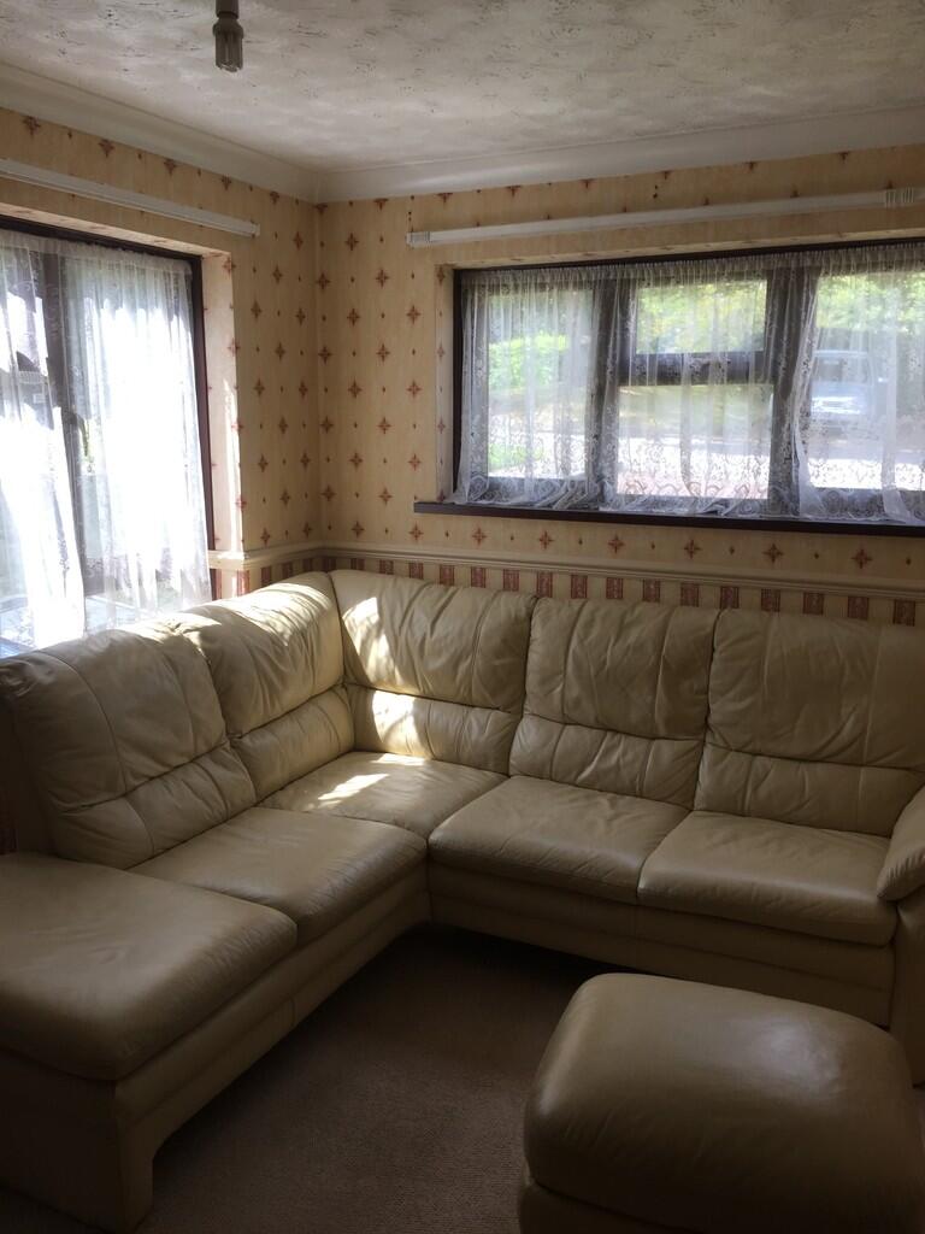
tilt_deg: -10.5
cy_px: 617
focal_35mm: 29
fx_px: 1033
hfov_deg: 48.2
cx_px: 462
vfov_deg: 61.7
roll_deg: -0.2
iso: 32
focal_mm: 4.15
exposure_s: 1/159
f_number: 2.2
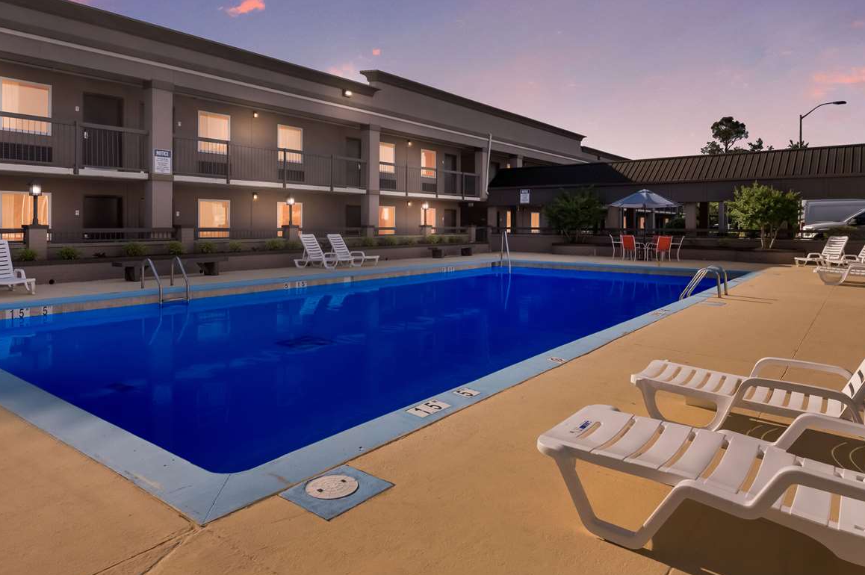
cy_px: 251
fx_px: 544
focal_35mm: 23
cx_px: 431
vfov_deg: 55.6
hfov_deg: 77.0
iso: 100
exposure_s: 1/60
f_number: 8
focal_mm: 17.5
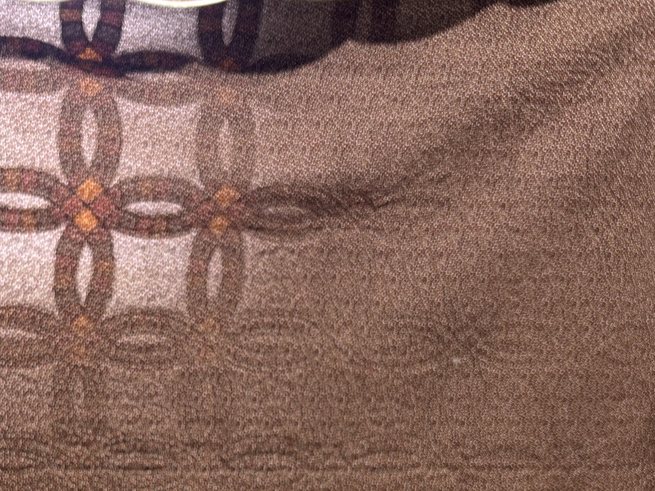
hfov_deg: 34.8
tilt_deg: -13.3
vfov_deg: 26.6
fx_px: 1003
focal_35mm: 53
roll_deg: -2.8
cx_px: 109
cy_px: 443
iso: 125
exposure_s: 1/121
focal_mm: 5.7
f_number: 1.5
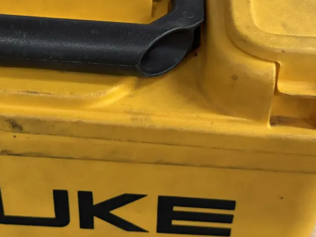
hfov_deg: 29.6
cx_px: 109
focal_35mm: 65
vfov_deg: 22.4
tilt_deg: -36.5
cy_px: 65
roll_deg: -0.1
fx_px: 593
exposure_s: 1/50
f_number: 1.78
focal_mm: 6.76
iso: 500
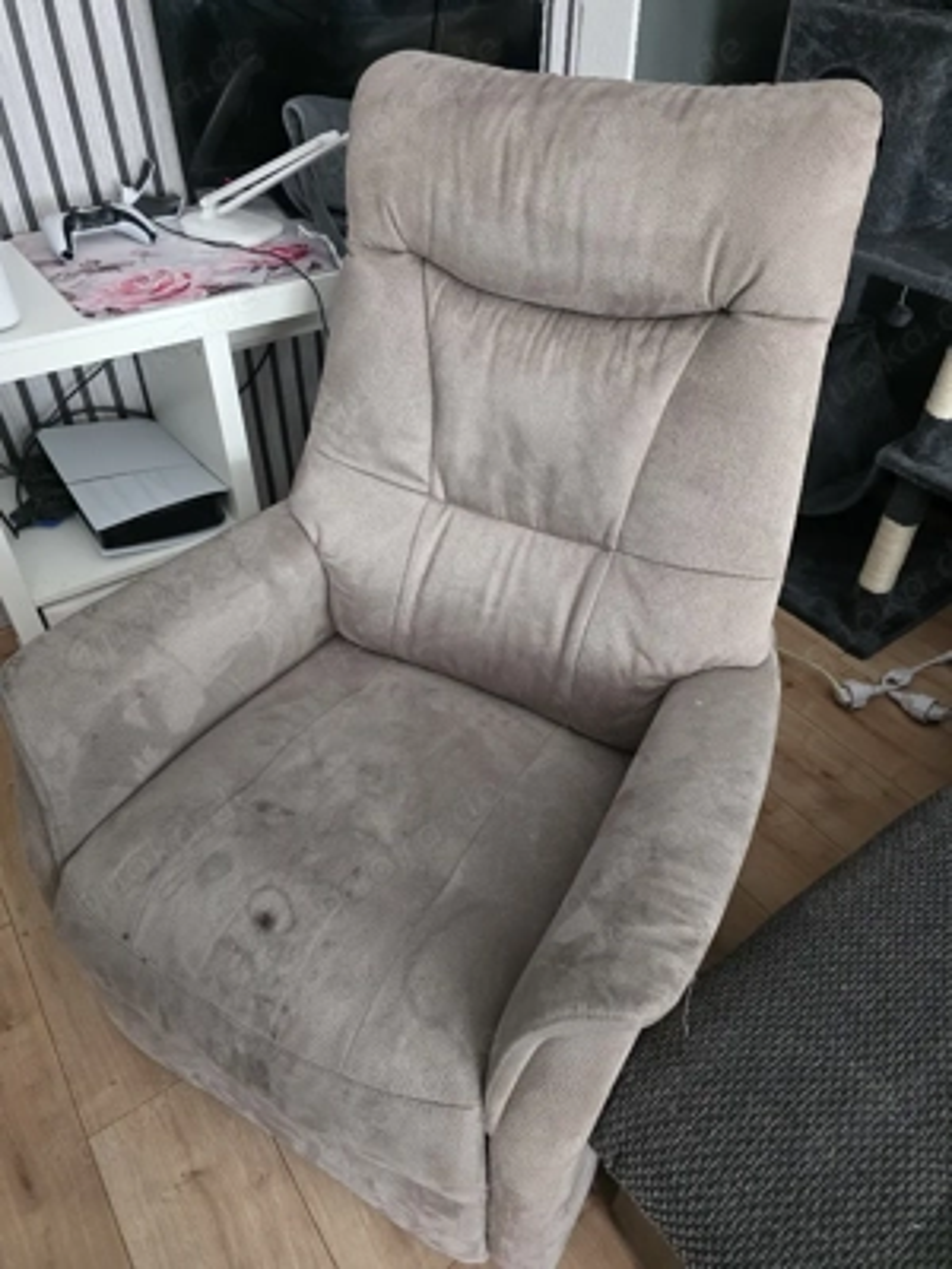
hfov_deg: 58.9
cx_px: 476
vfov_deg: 73.9
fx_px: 843
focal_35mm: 23
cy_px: 634
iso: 1000
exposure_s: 1/101
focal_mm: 6.3
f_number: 1.7
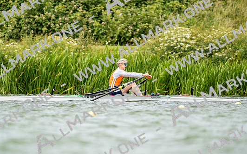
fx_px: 4488
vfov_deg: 2.0
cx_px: 131
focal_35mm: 667
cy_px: 83
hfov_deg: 3.2
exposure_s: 1/2000
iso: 500
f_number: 6.3
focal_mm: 600
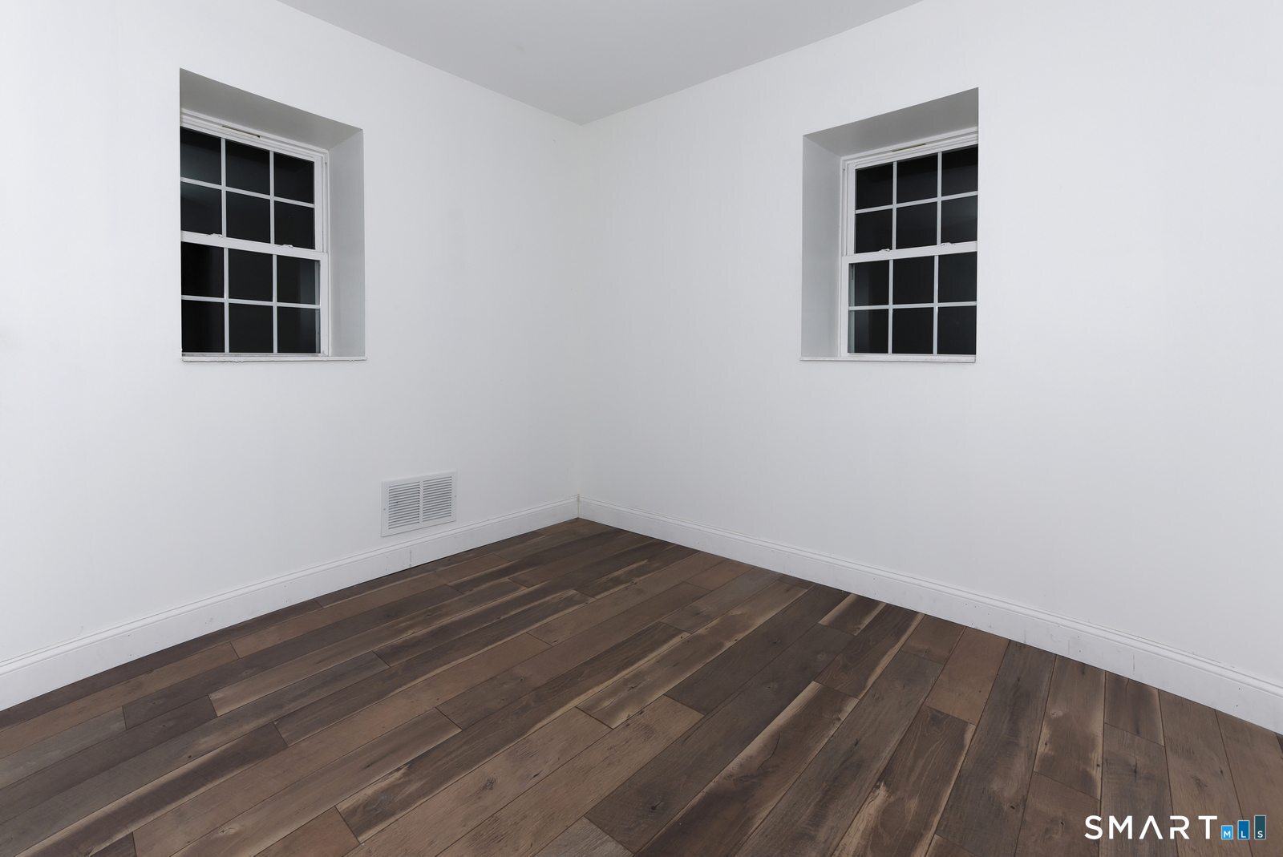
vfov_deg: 81.3
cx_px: 642
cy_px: 428
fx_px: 499
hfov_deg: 104.2
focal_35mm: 14
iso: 400
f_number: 8
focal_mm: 14
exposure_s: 1/125
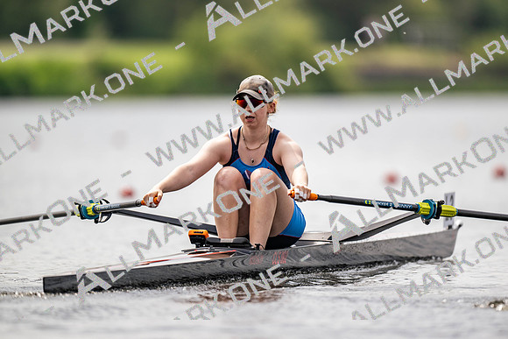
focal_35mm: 600
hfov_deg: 3.4
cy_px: 170
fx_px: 8468
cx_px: 254
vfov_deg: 2.3
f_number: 4
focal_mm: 600
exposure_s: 1/2500
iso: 200
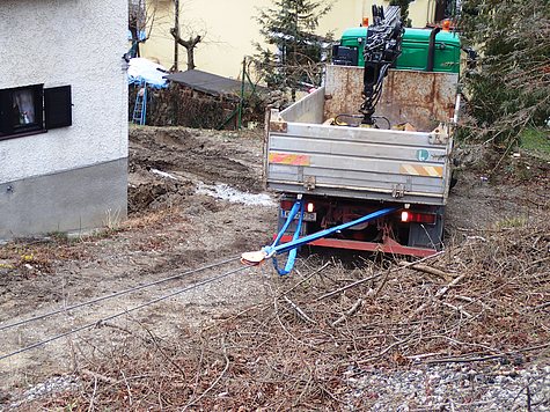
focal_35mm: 61
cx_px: 275
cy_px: 206
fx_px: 969
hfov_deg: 31.7
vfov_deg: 24.0
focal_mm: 11.01
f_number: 3.6
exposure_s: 1/125
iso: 200
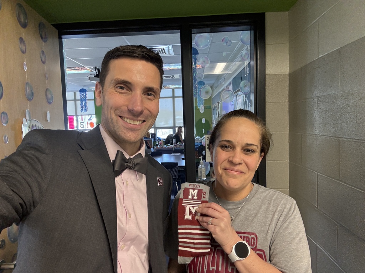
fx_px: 243
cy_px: 136
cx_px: 182
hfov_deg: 73.9
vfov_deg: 58.9
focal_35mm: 23
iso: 250
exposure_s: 1/58
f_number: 1.9
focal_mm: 2.69
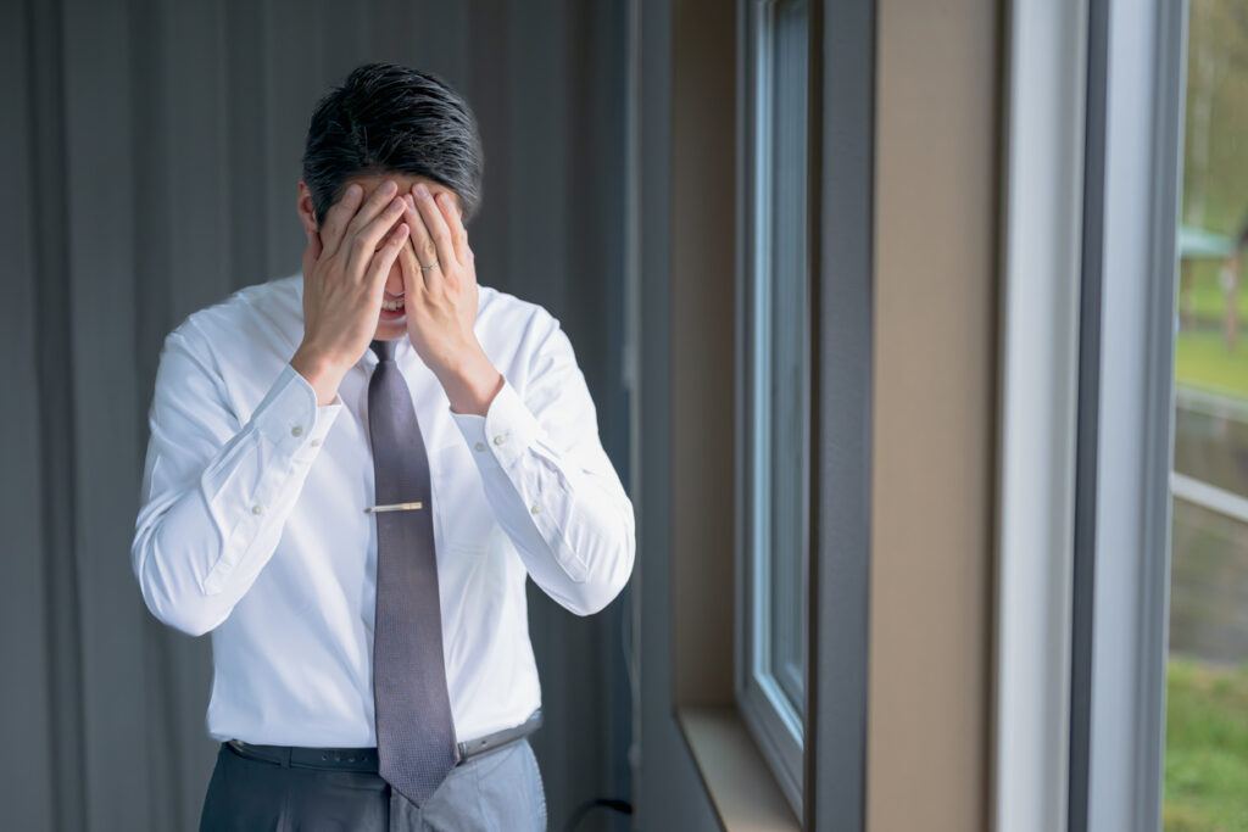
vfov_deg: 27.0
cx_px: 624
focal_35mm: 50
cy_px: 416
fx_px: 1733
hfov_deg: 39.6
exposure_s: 1/250
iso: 1600
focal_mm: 50
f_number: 1.8
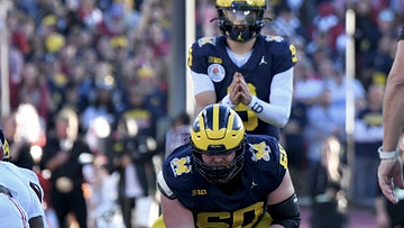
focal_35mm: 986
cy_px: 146
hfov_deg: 2.2
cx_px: 247
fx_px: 10569
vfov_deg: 1.2
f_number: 5.6
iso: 1250
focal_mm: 390
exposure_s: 1/1000
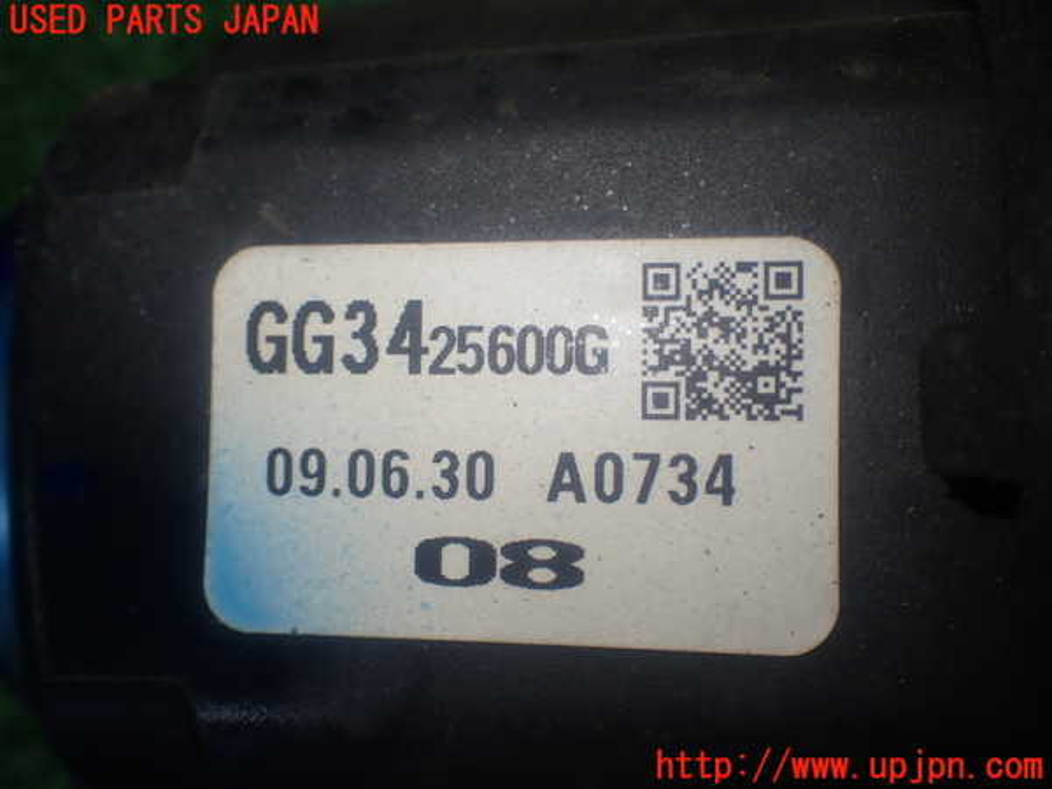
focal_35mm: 41
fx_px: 1246
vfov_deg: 35.1
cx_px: 526
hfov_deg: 45.8
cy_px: 394
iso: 160
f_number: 2.8
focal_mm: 7.31
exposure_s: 1/80
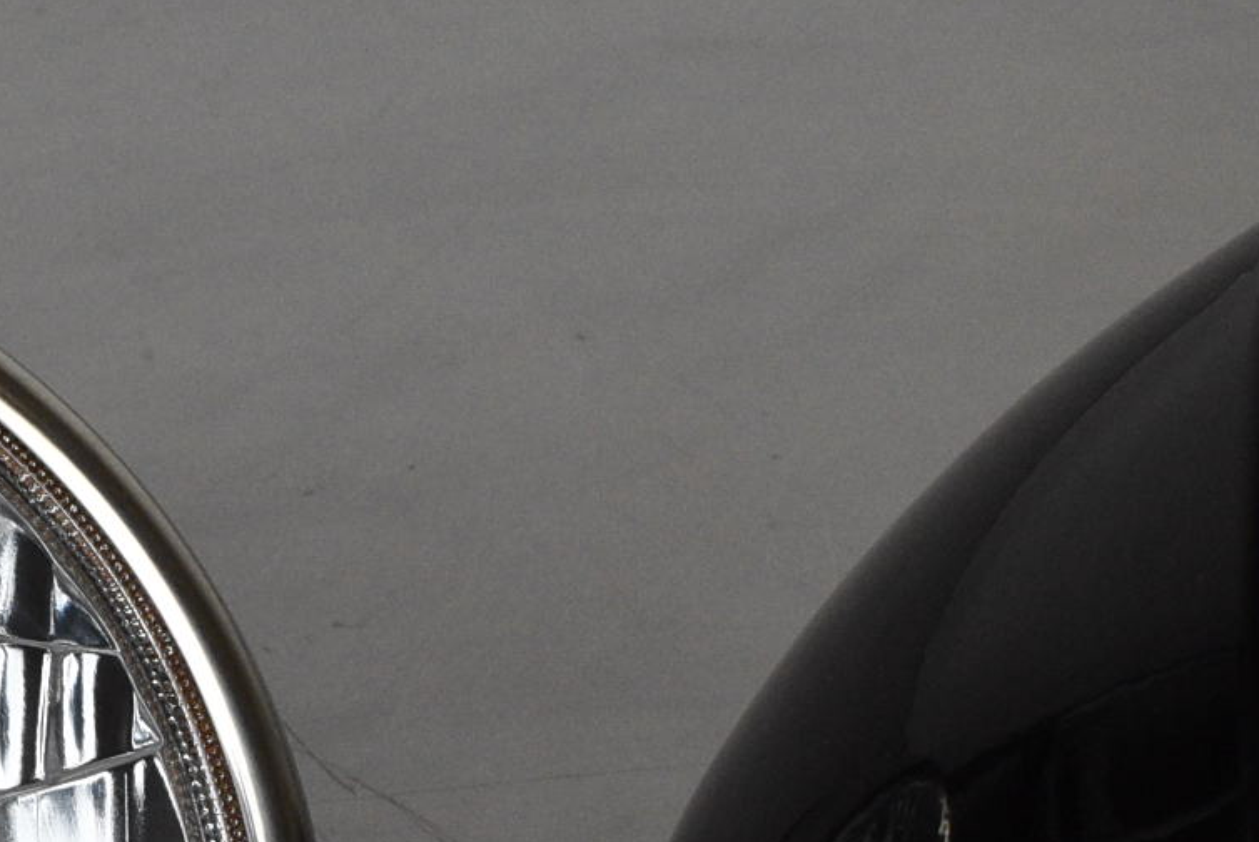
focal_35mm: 131
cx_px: 299
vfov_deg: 10.2
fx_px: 4585
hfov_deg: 15.6
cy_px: 1225
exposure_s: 1/250
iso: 1250
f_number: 8
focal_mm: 22
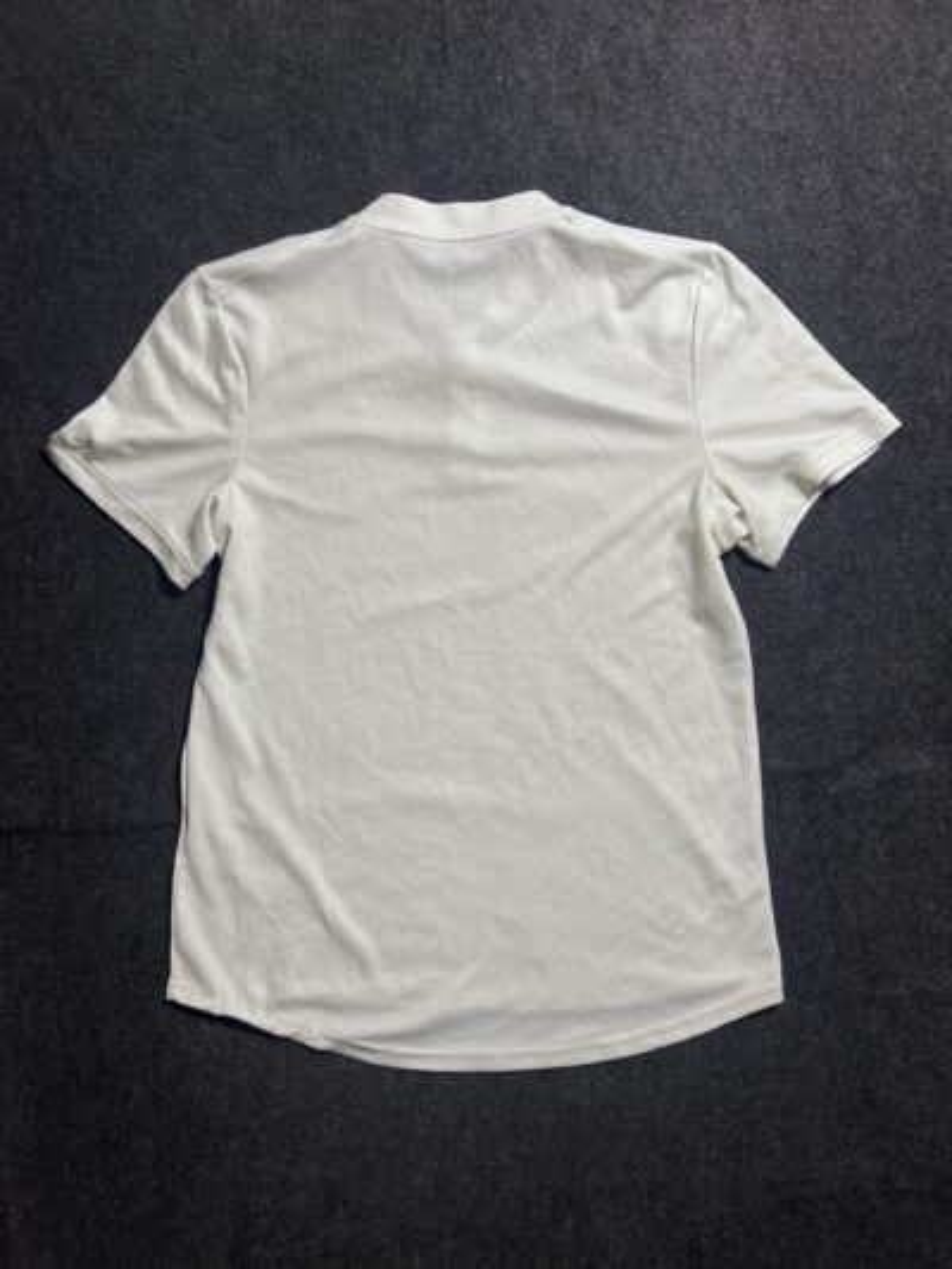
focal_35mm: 26
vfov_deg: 67.3
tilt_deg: -63.1
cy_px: 634
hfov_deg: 53.1
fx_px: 953
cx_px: 476
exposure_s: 1/100
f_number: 1.5
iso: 80
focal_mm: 5.7
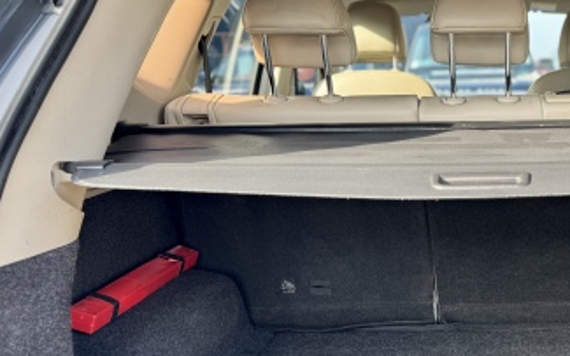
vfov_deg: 27.2
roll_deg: +1.1
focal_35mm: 47
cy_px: 251
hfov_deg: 39.8
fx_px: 730
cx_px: 503
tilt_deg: -13.9
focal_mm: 6.76
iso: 80
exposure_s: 1/130
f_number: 1.78
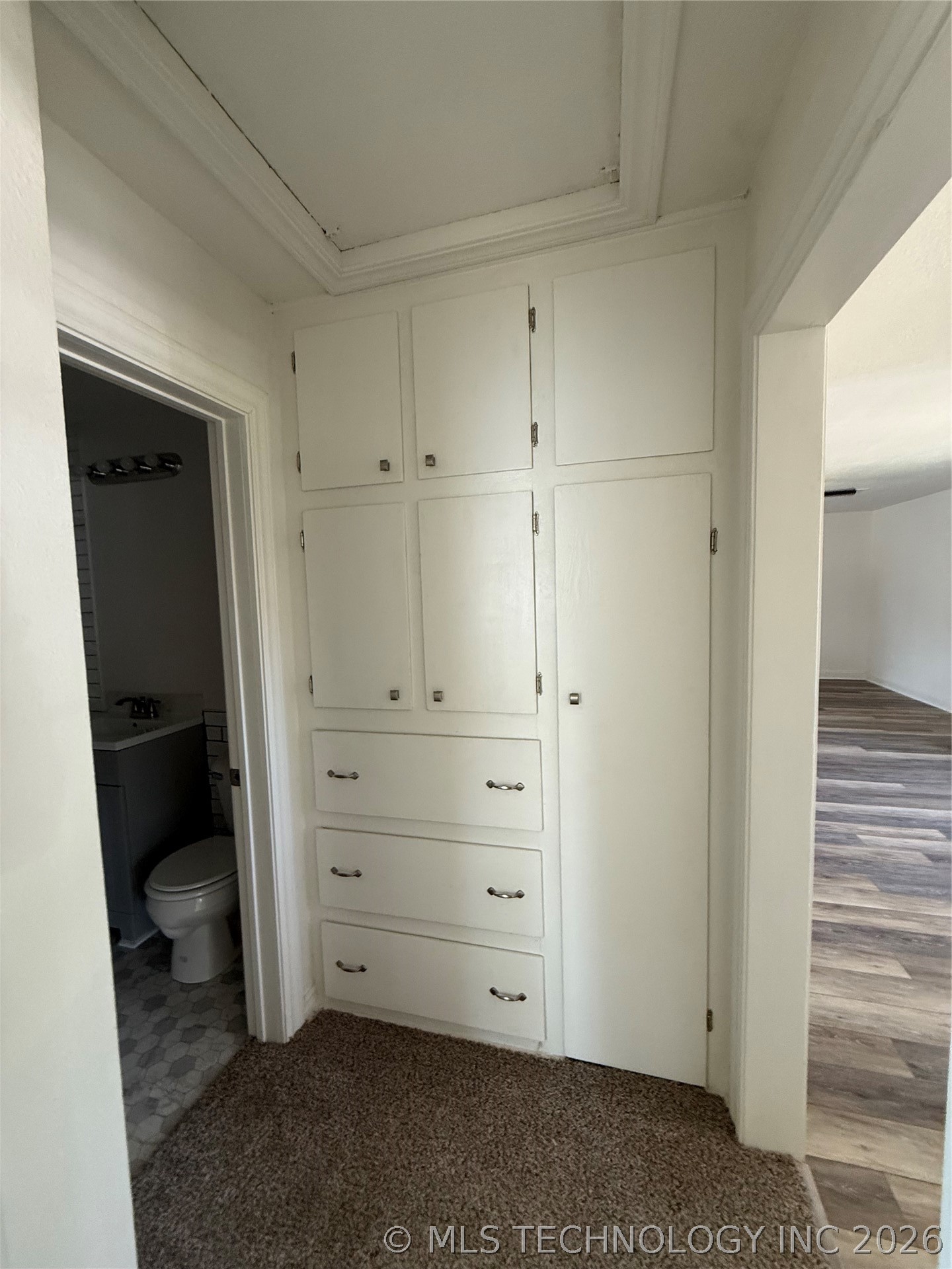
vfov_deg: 102.1
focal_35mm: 14
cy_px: 634
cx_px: 476
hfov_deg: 85.7
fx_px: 513
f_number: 2.2
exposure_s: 1/60
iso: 200
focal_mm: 2.22
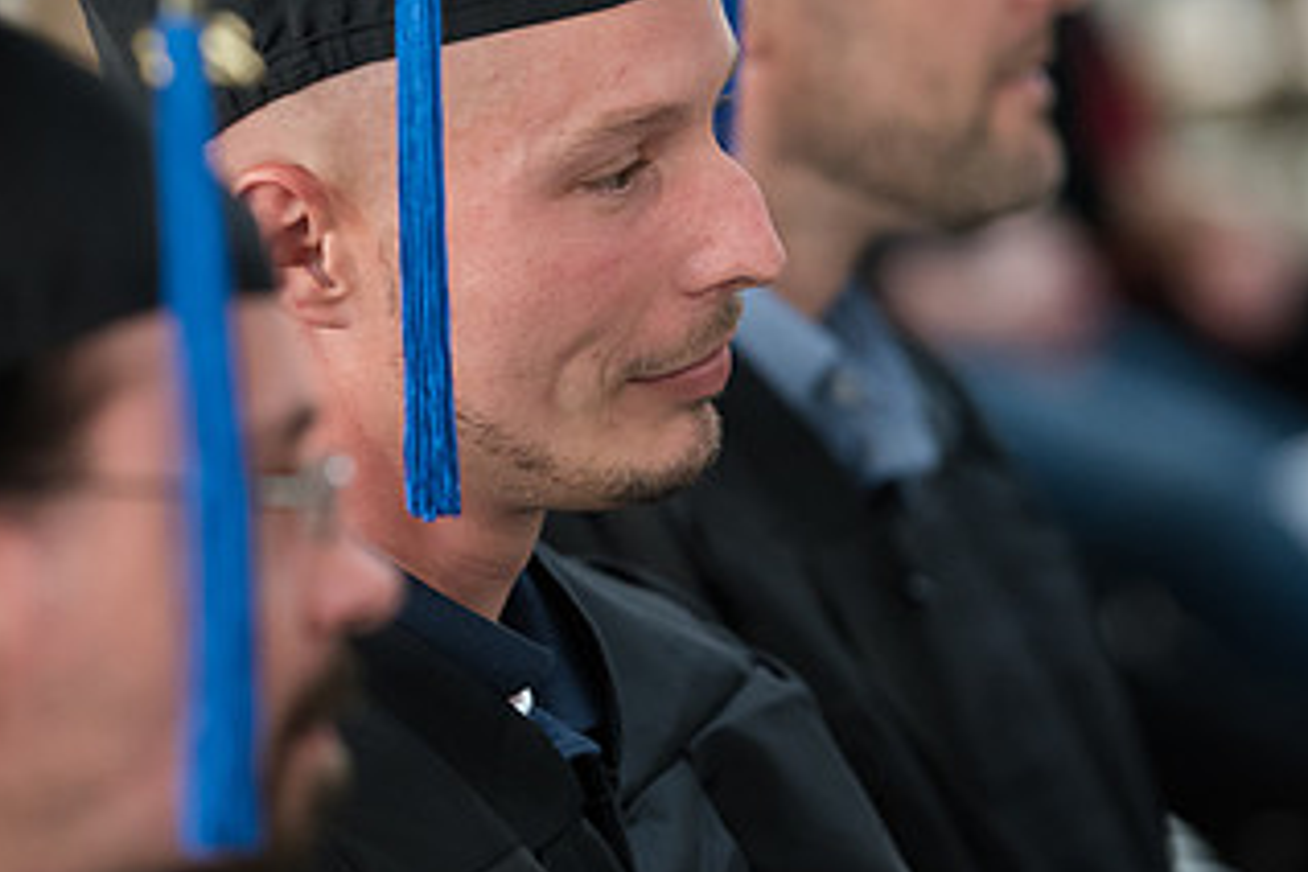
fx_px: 9264
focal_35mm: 255
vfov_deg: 5.4
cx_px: 436
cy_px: 331
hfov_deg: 8.1
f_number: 2.8
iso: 2500
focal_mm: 140
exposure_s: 1/200
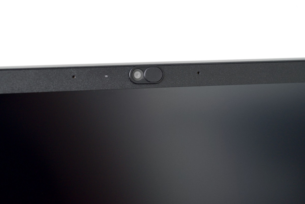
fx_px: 509
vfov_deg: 22.7
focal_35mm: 60
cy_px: 102
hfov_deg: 33.4
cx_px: 152
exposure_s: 1/160
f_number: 8
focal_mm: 60
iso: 1000
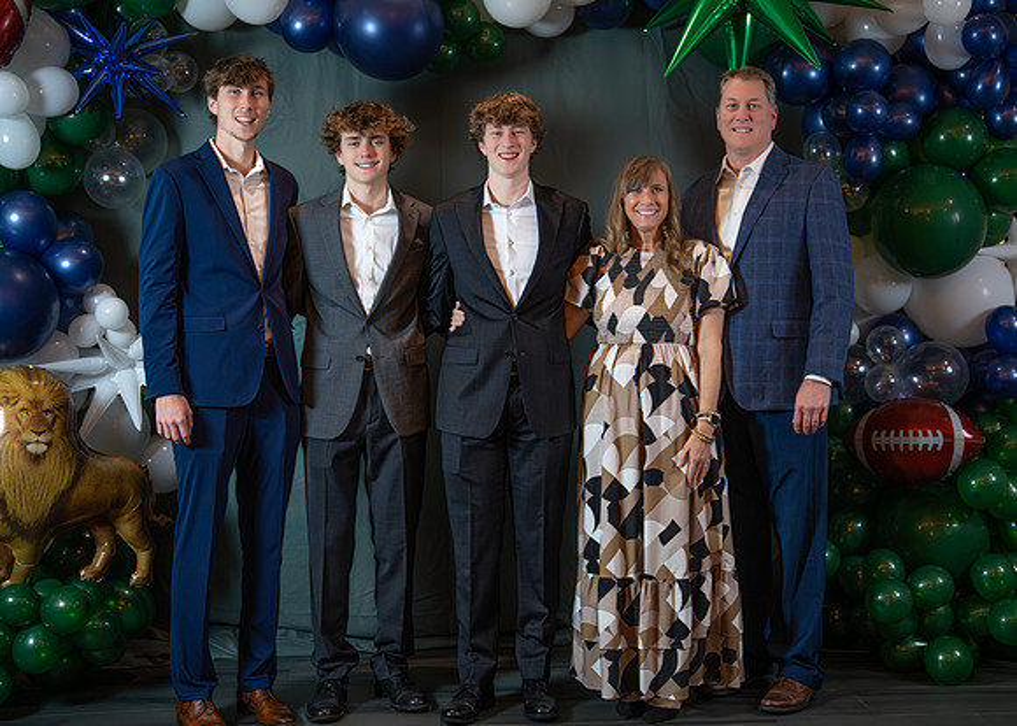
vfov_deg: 26.2
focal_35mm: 54
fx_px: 1557
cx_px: 539
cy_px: 360
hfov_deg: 36.2
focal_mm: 50
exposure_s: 1/500
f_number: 1.2
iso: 1600
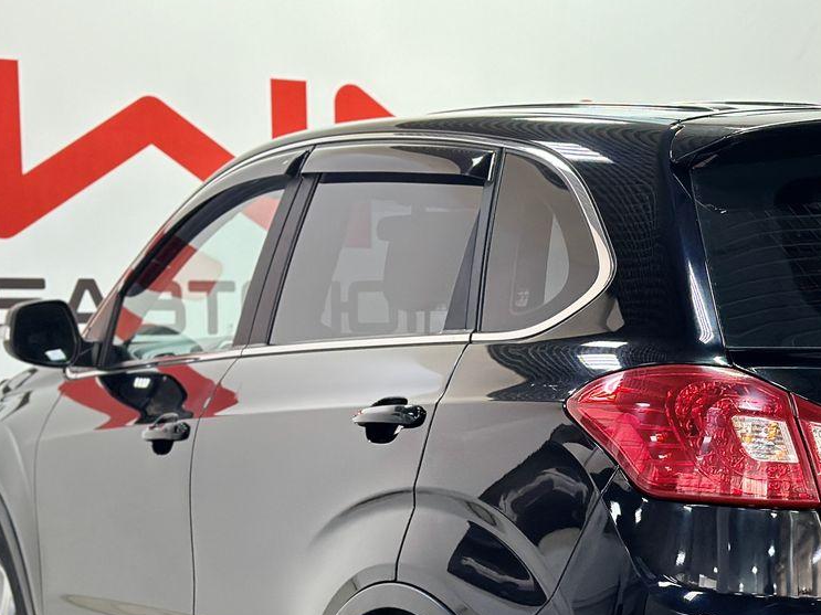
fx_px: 2205
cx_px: 641
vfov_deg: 15.7
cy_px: 552
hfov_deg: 20.9
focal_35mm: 93
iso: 250
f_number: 1.78
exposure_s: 1/100
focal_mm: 6.86
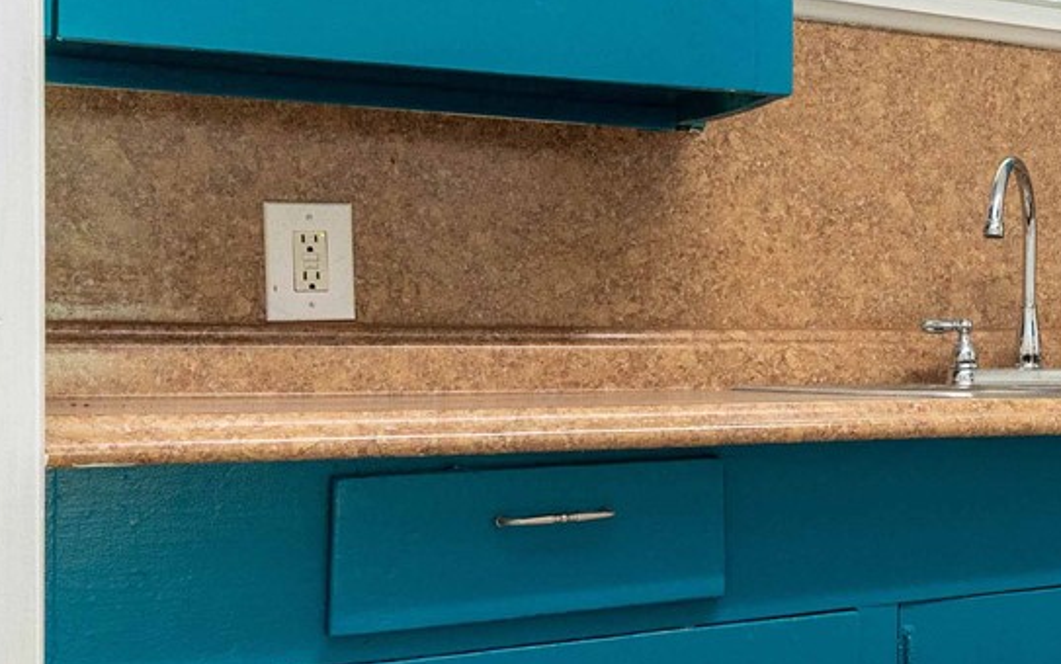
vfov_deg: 22.8
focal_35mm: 57
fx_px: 1649
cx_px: 1155
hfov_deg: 31.7
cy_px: 307
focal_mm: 14
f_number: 7.1
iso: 640
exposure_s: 1/25
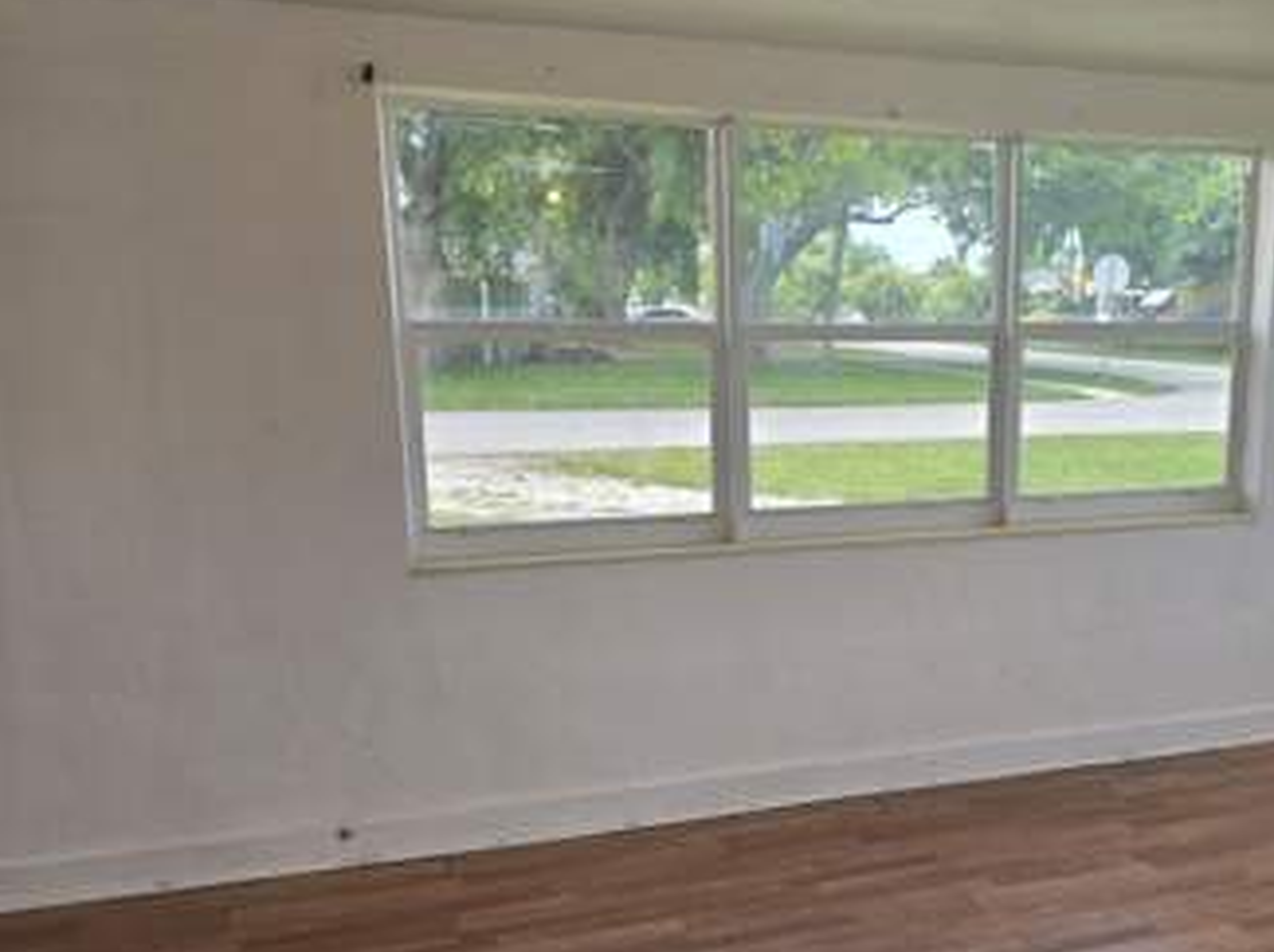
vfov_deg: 41.6
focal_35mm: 34
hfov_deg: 52.3
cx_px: 906
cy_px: 550
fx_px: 1250
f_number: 1.7
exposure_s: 1/120
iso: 32
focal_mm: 6.3
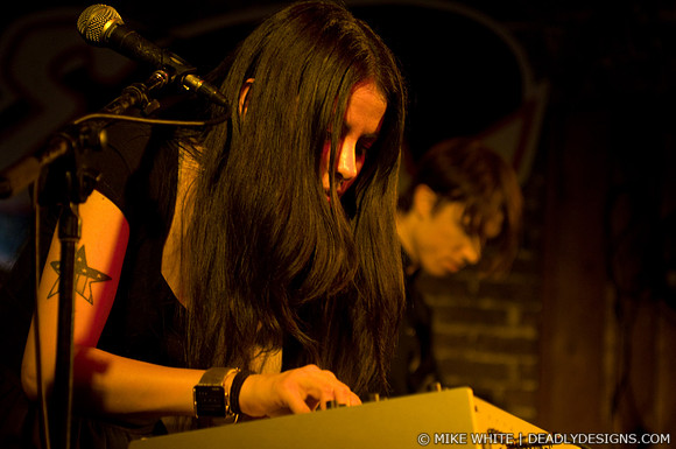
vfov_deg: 13.0
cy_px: 224
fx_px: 1969
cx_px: 338
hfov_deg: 19.5
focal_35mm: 105
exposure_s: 1/40
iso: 1000
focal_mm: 70
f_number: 2.8
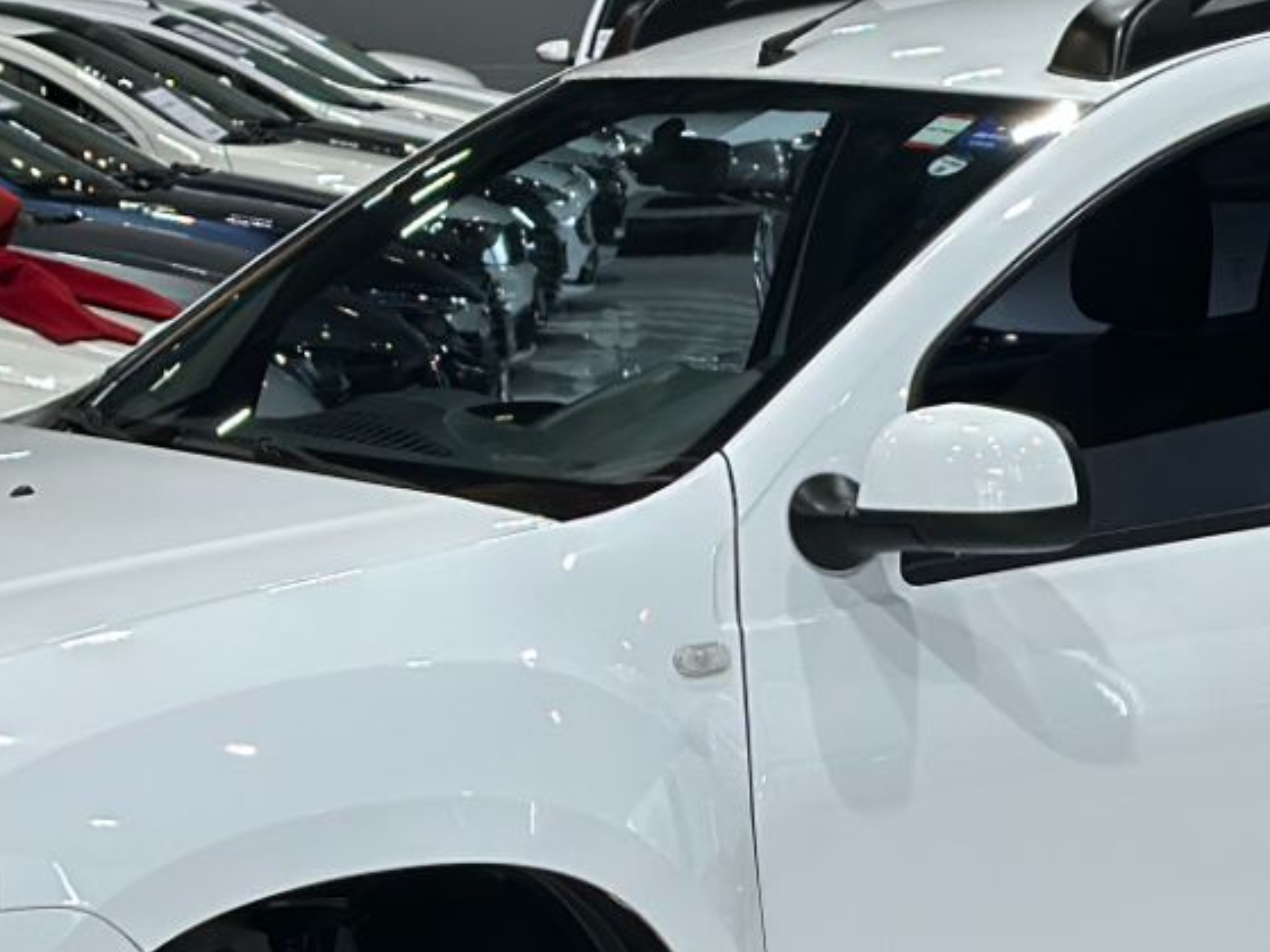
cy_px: 718
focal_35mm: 165
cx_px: 897
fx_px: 6052
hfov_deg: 12.0
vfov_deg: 9.0
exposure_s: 1/120
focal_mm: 6.86
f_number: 1.78
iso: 100
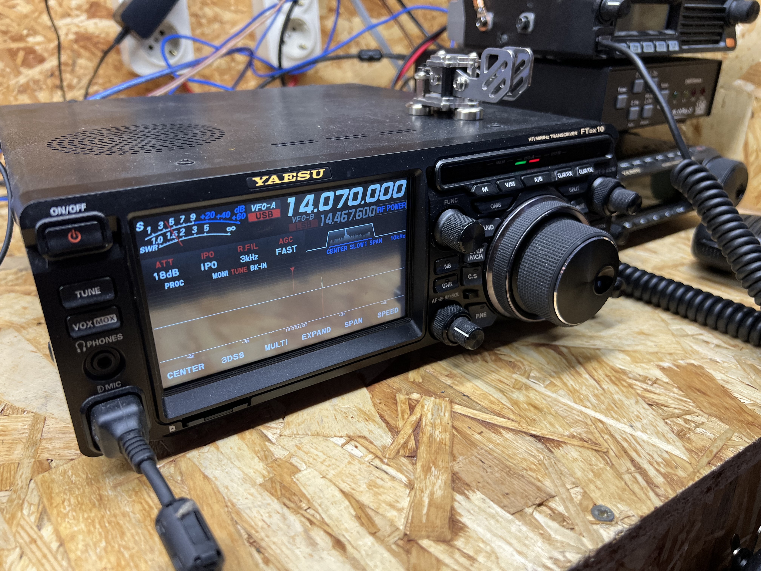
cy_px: 286
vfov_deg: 53.1
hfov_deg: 67.3
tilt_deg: -25.0
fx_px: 572
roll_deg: +0.8
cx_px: 380
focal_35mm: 26
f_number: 1.5
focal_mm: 5.7
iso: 125
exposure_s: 1/100
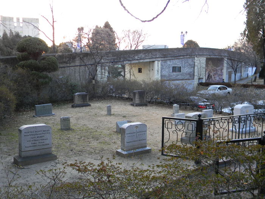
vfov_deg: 39.7
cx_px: 132
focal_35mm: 36
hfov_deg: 51.4
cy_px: 100
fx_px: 276
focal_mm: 6.4
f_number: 3.7
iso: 80
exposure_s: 1/23.3
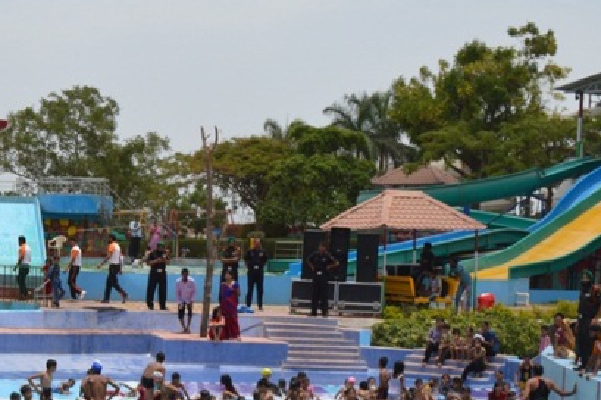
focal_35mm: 99
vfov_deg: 13.6
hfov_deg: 19.9
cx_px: -16
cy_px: 411
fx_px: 1651
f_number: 9
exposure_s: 1/320
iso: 100
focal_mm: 30
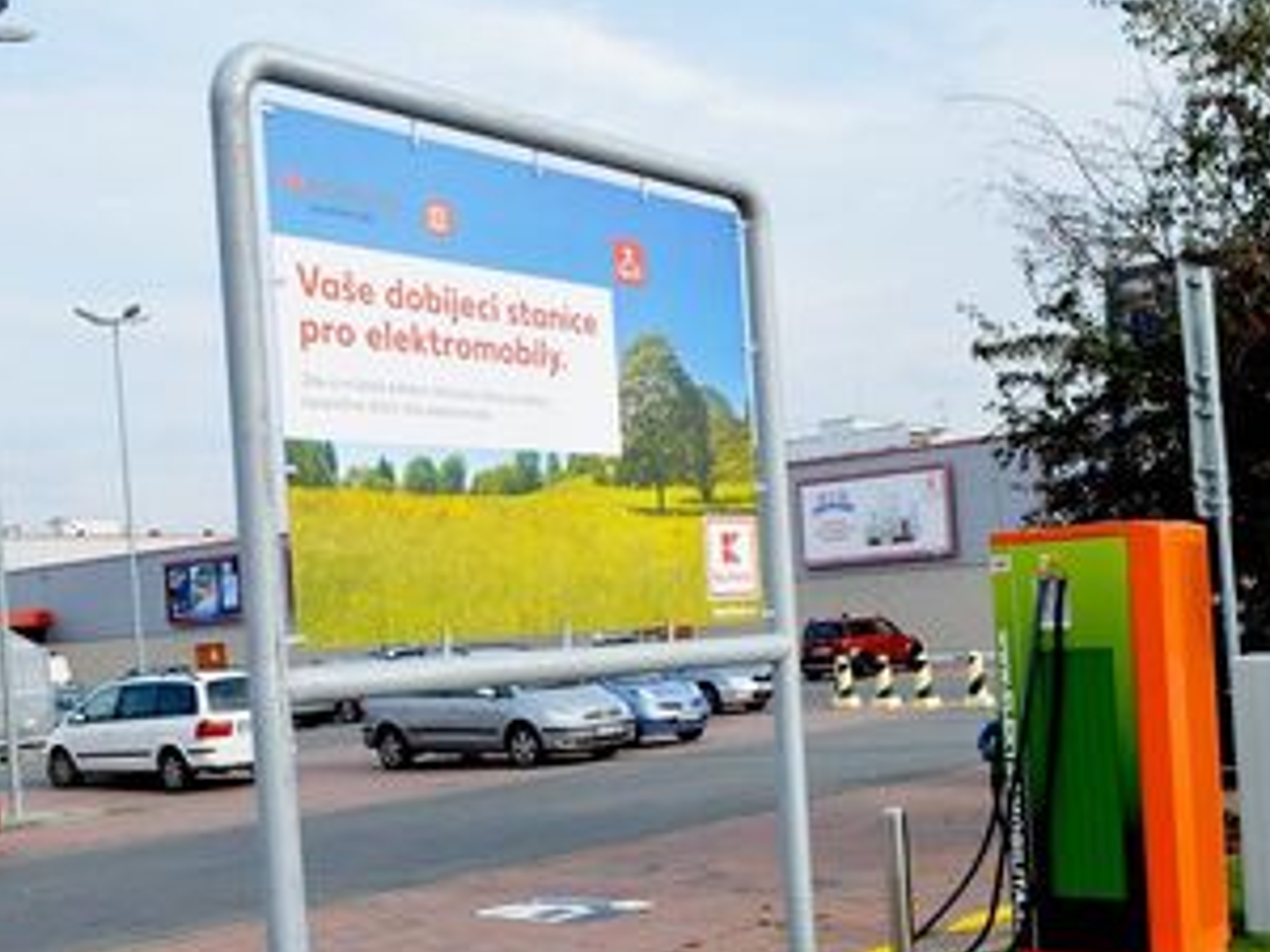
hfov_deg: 42.0
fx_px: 1651
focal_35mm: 45
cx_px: 724
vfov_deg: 31.9
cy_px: 639
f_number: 7.1
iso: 100
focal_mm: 18
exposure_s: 1/200
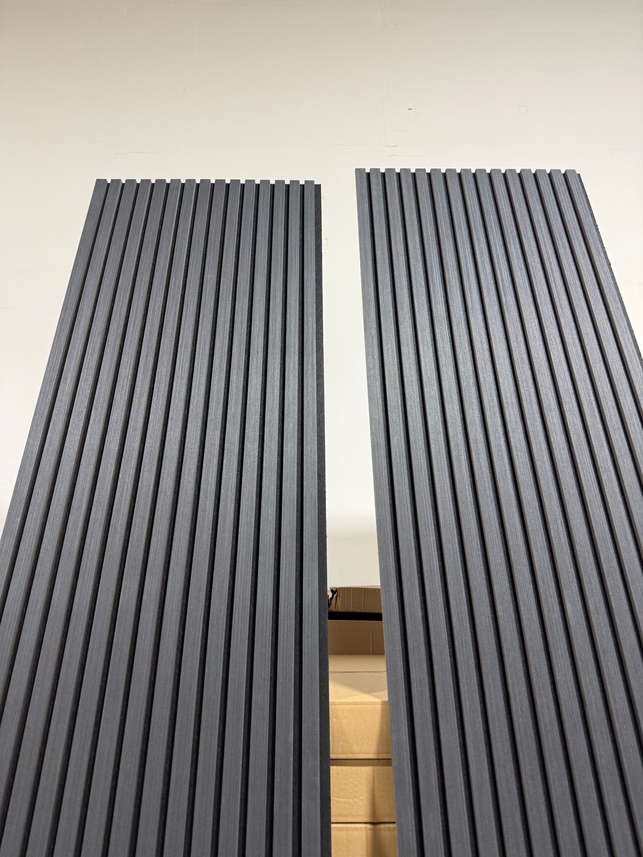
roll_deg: -0.2
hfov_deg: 56.8
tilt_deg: +15.7
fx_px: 594
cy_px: 428
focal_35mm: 24
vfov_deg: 71.6
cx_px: 322
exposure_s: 1/73
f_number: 1.78
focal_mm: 6.76
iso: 200
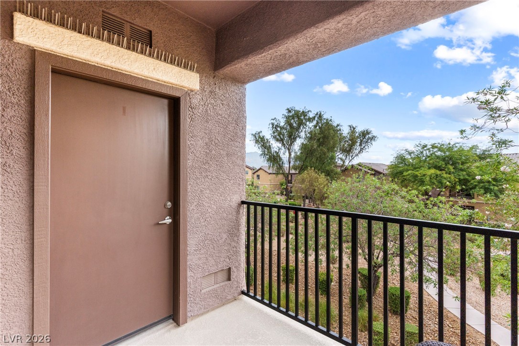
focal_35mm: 17
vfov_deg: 70.4
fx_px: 245
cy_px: 173
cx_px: 260
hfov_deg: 93.3
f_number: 8
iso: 400
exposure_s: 1/8000
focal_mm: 17
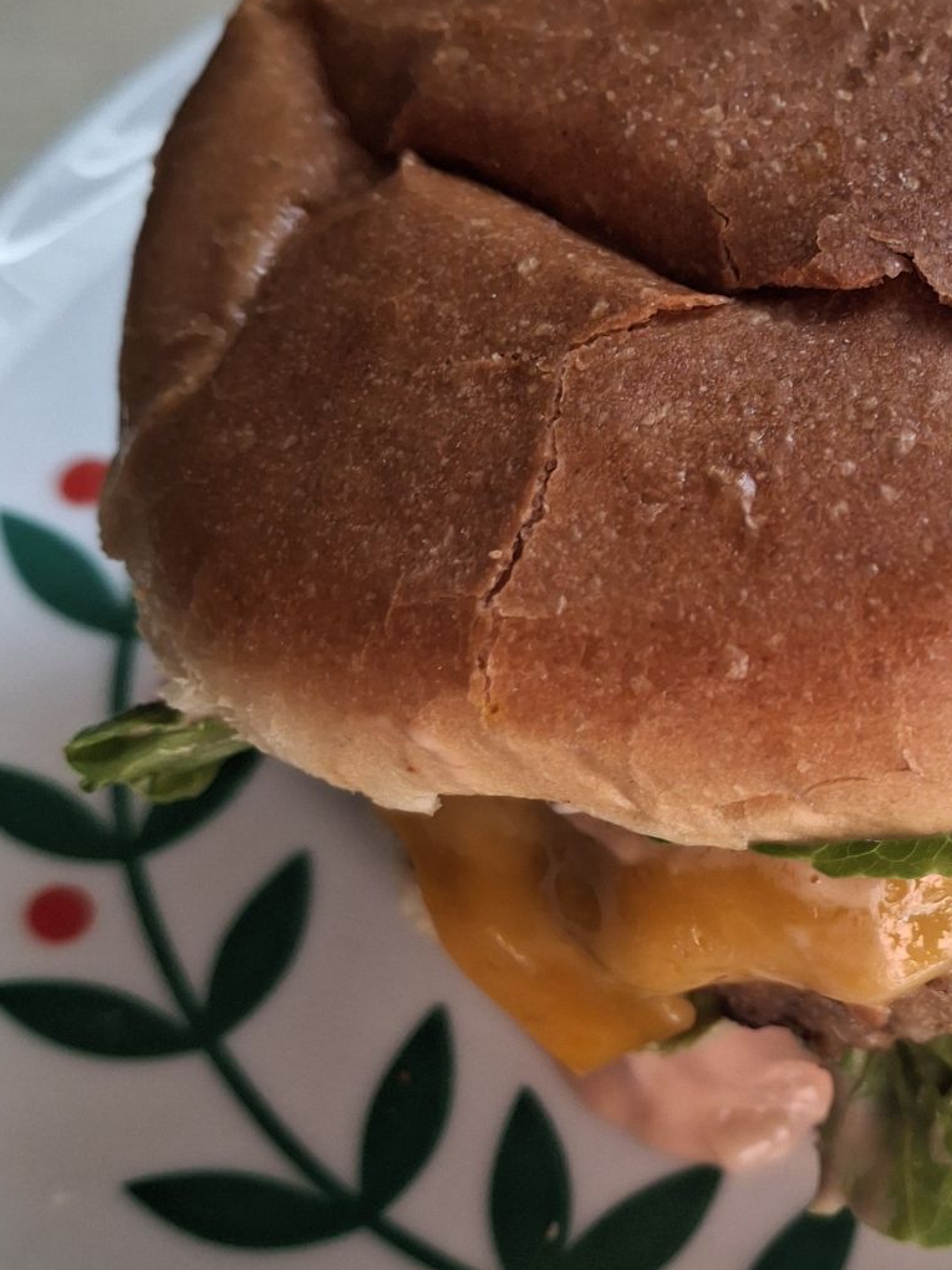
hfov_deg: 27.7
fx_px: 1833
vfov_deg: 38.2
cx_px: 905
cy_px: 615
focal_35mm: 50
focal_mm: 4.69
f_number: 1.8
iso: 50
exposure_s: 1/100
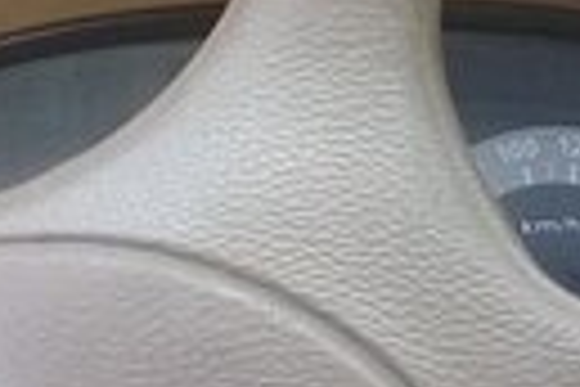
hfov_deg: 11.9
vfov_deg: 8.1
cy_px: 623
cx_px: 881
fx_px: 2658
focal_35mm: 165
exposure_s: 1/100
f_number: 2.2
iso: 64
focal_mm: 3.3
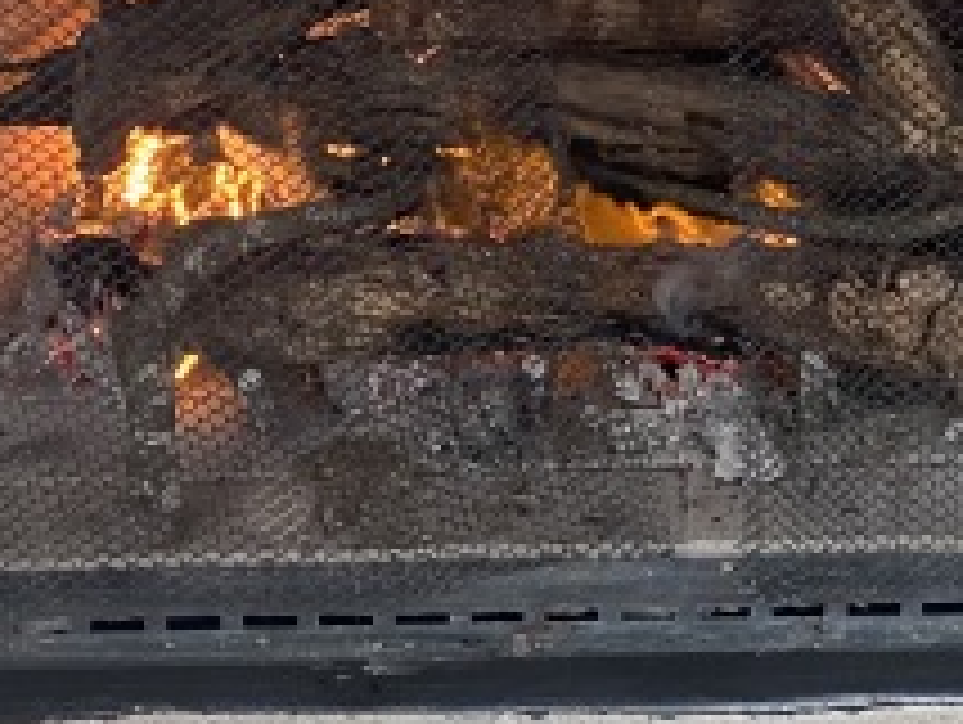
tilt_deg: -29.9
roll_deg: -0.5
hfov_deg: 20.0
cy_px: 319
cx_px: 752
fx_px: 2702
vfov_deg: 15.3
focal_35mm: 97
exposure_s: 1/60
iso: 160
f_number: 1.8
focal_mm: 4.25
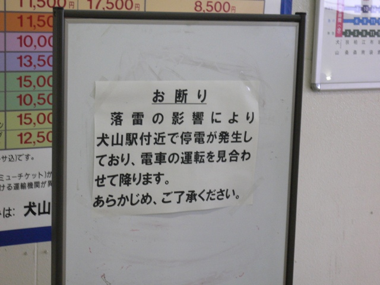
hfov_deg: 23.3
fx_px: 922
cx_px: 190
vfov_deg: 17.6
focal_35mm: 84
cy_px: 142
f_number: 4.6
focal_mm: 14
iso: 200
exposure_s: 1/10
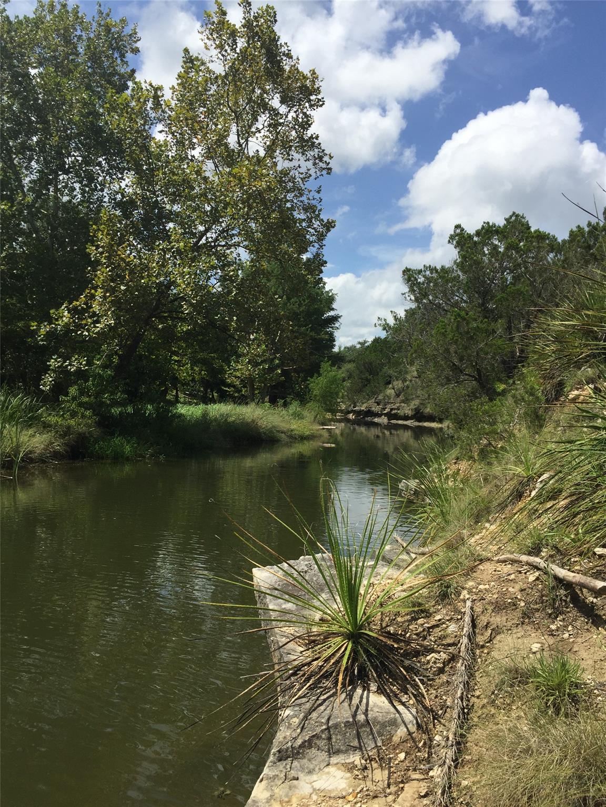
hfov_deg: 48.2
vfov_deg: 61.7
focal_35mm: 29
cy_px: 404
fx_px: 677
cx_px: 303
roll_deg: -1.5
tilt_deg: -1.7
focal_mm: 4.15
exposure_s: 1/2825
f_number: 2.2
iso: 32
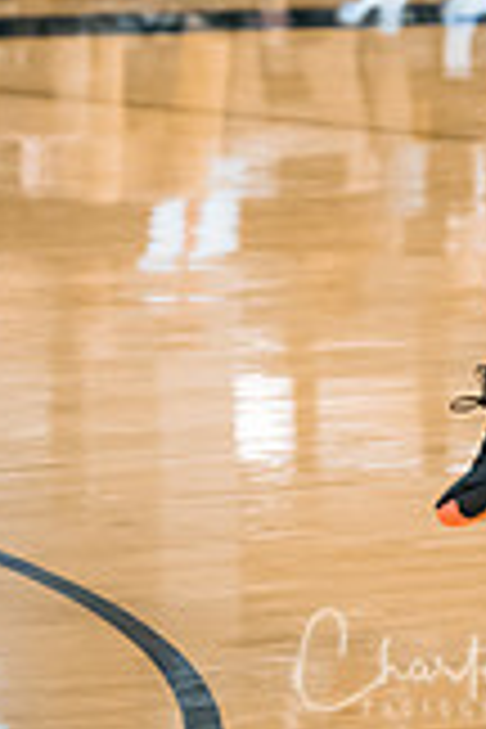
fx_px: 8606
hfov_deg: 3.2
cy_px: -256
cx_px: 504
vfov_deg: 4.8
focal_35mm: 425
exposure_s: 1/400
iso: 3200
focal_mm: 102
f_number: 2.8
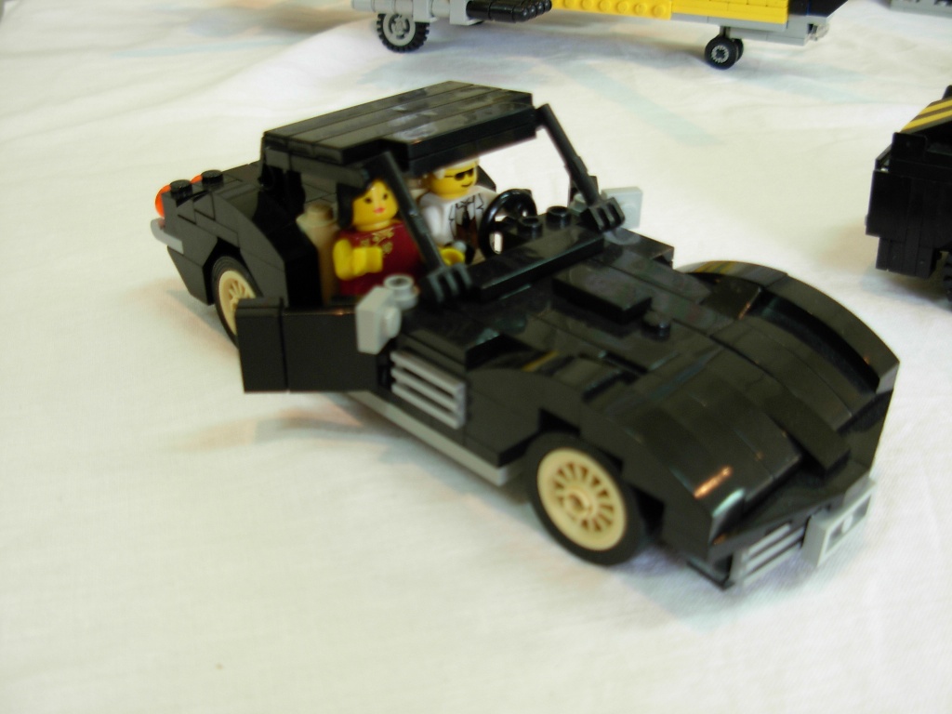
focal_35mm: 38
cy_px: 357
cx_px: 476
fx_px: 1045
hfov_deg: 49.0
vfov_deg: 37.7
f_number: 2.9
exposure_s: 1/6.7
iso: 79
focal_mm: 6.3
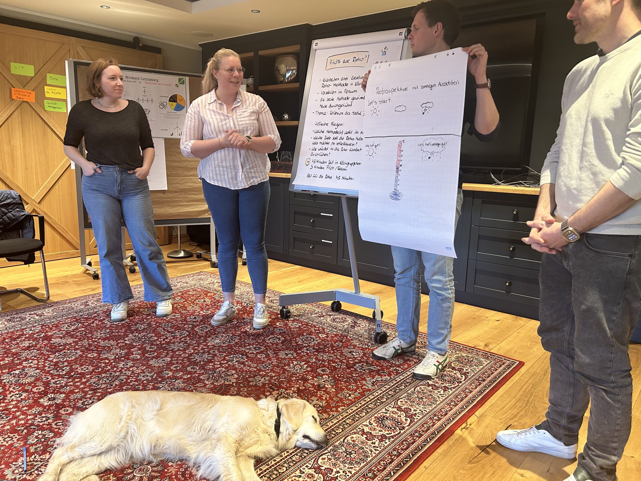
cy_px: 240
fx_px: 481
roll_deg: -1.4
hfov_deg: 67.3
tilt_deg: -10.5
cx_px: 320
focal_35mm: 26
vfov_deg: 53.1
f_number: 1.5
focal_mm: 5.7
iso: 200
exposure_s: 1/50
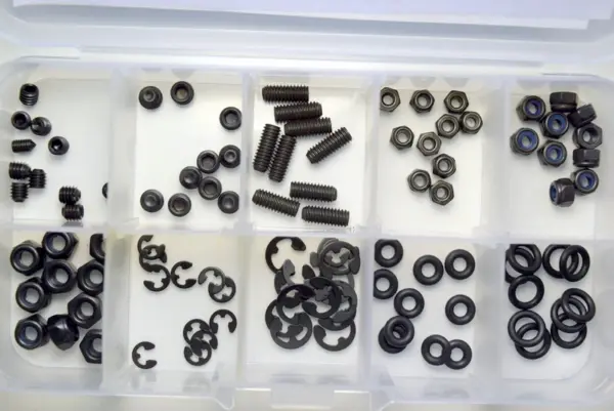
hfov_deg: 37.8
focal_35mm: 52
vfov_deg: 25.8
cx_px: 307
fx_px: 896
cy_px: 206
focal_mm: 35
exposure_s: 1/320
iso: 200
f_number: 8
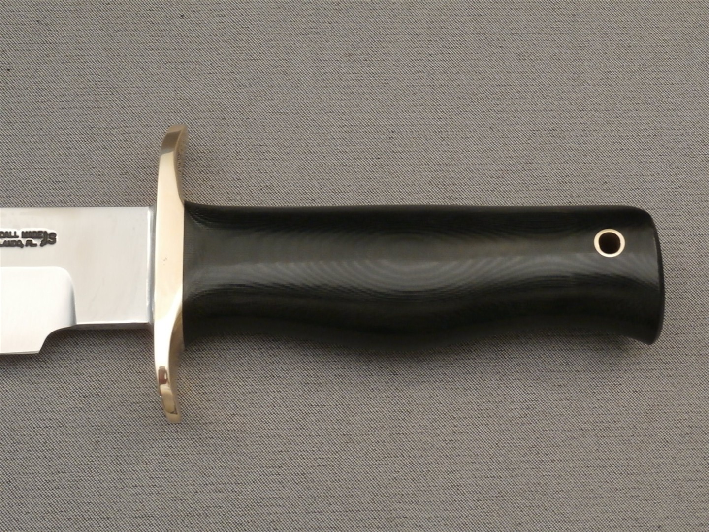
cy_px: 266
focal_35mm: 67
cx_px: 354
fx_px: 1372
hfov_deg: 29.0
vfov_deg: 21.9
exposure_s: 1/13
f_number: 4.3
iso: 400
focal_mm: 11.86
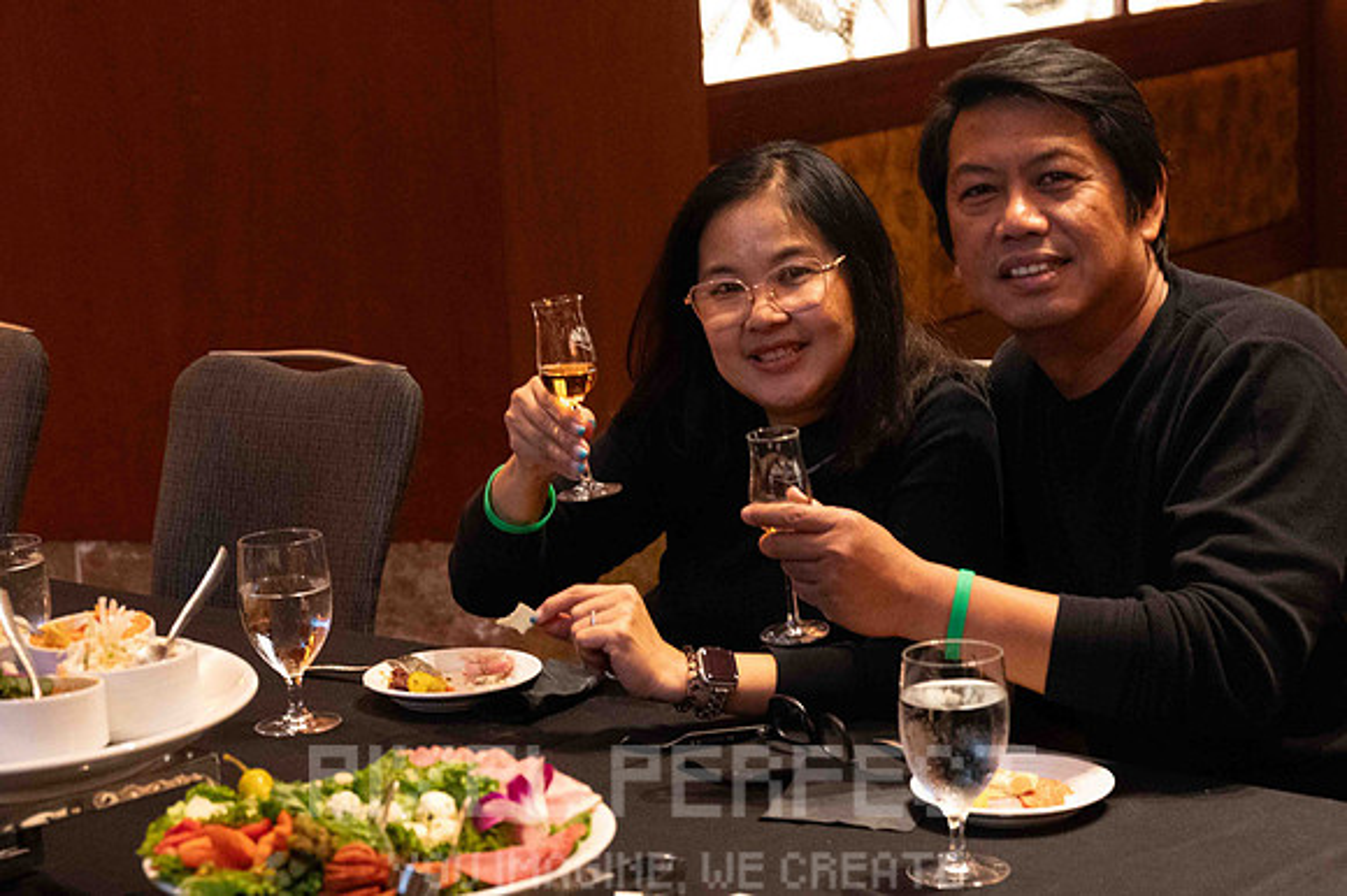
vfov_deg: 15.6
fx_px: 3262
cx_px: 850
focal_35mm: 87
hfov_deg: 23.3
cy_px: 504
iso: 12800
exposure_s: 1/50
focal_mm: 69
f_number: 6
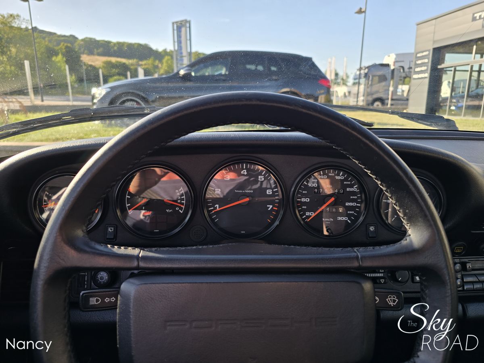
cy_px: 182
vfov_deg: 58.9
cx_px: 242
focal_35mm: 23
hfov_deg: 73.9
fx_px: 322
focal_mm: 6.3
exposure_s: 1/180
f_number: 1.7
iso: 12
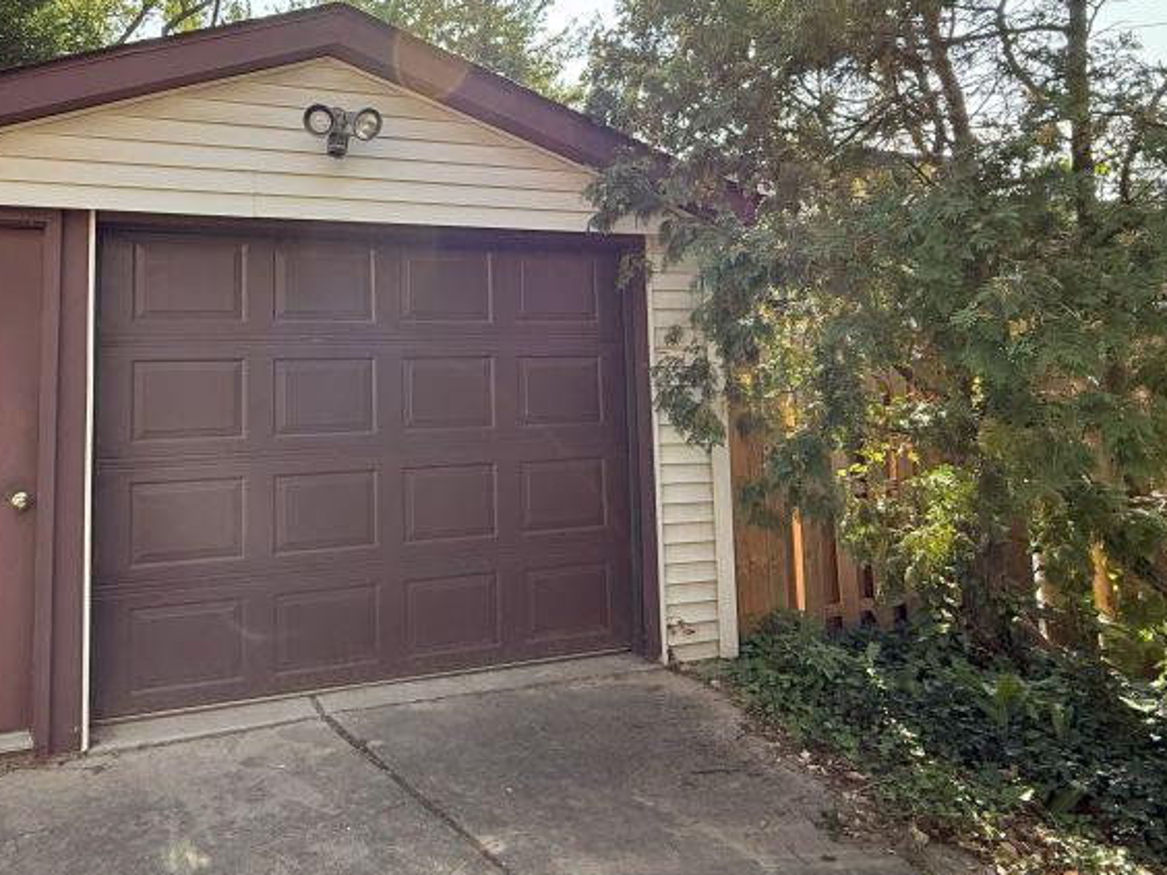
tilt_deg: +5.9
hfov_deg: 67.0
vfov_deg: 53.9
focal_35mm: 25
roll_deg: +0.8
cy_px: 298
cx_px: 366
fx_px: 843
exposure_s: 1/579
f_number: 2.2
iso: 64
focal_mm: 2.22
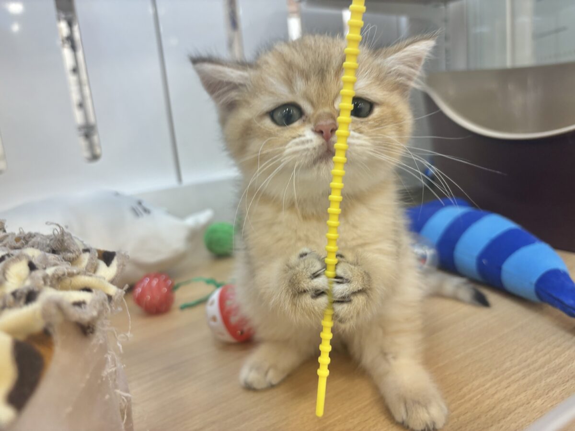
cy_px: 216
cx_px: 288
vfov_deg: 53.1
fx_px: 432
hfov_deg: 67.3
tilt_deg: -12.2
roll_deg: +5.4
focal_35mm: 26
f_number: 1.6
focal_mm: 5.96
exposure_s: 1/50
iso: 80
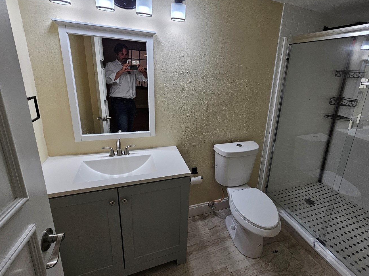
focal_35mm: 16
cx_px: 217
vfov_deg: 77.9
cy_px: 126
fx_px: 171
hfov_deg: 93.6
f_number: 2.2
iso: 50
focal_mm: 2.2
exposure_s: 1/120
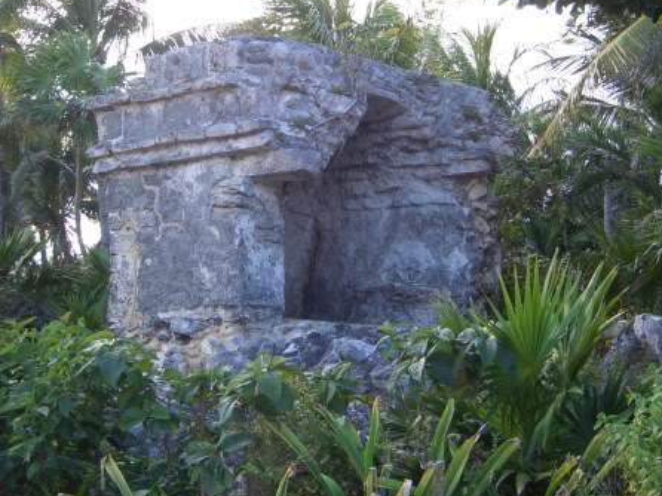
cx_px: 356
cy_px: 244
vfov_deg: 26.1
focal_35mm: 56
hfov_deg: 34.4
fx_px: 1070
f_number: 2.8
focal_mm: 8
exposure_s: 1/160
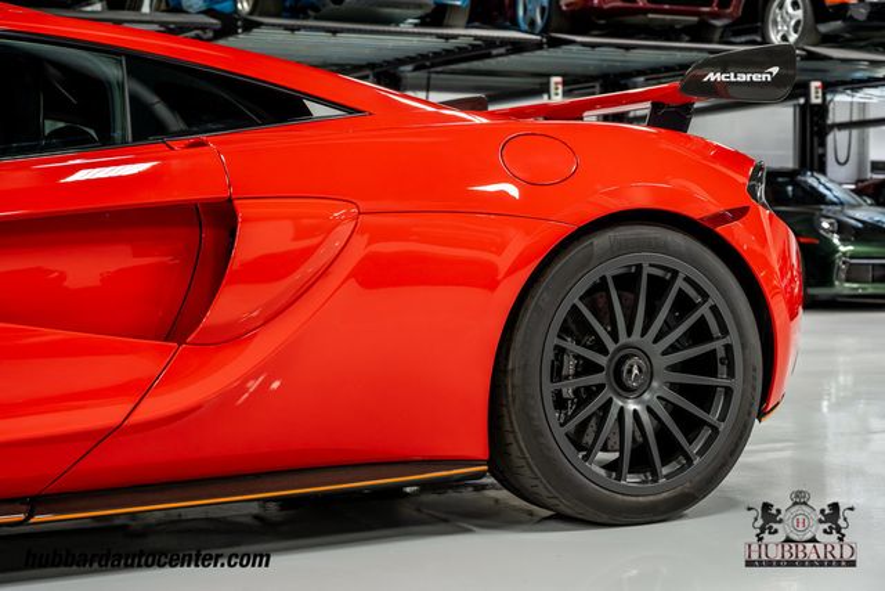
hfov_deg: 33.9
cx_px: 442
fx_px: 1451
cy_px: 296
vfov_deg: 23.0
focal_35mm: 59
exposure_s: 1/60
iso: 800
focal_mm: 59
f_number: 5
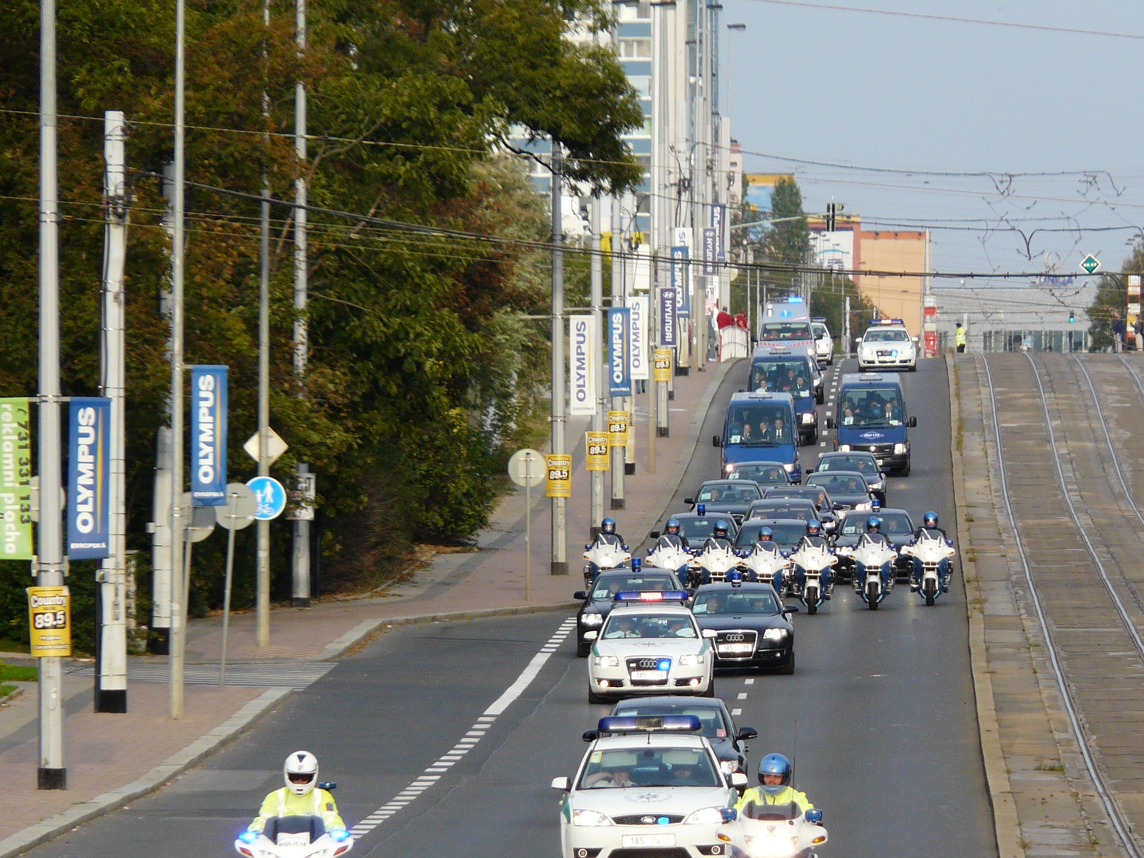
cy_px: 600
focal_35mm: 523
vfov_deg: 2.8
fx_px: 17282
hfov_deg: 3.8
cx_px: 688
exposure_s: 1/250
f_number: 4
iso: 100
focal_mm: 60.4
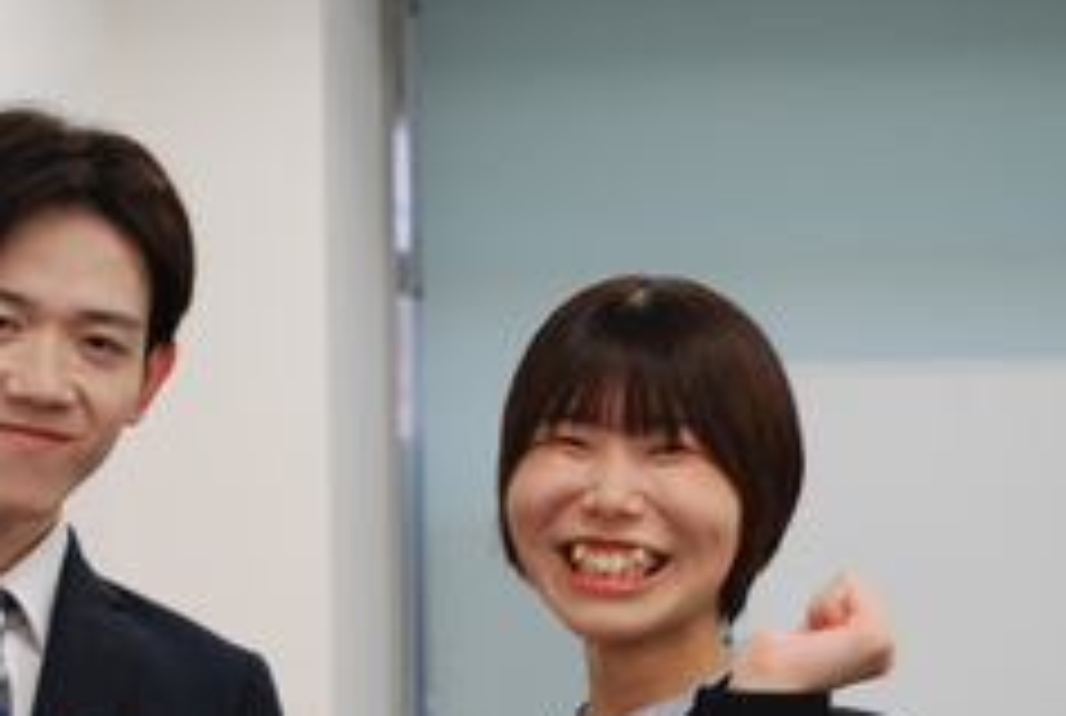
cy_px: 633
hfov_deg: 22.2
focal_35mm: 91
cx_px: 283
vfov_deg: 14.9
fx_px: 2700
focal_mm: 30
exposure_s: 1/30
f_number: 4.8
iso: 250
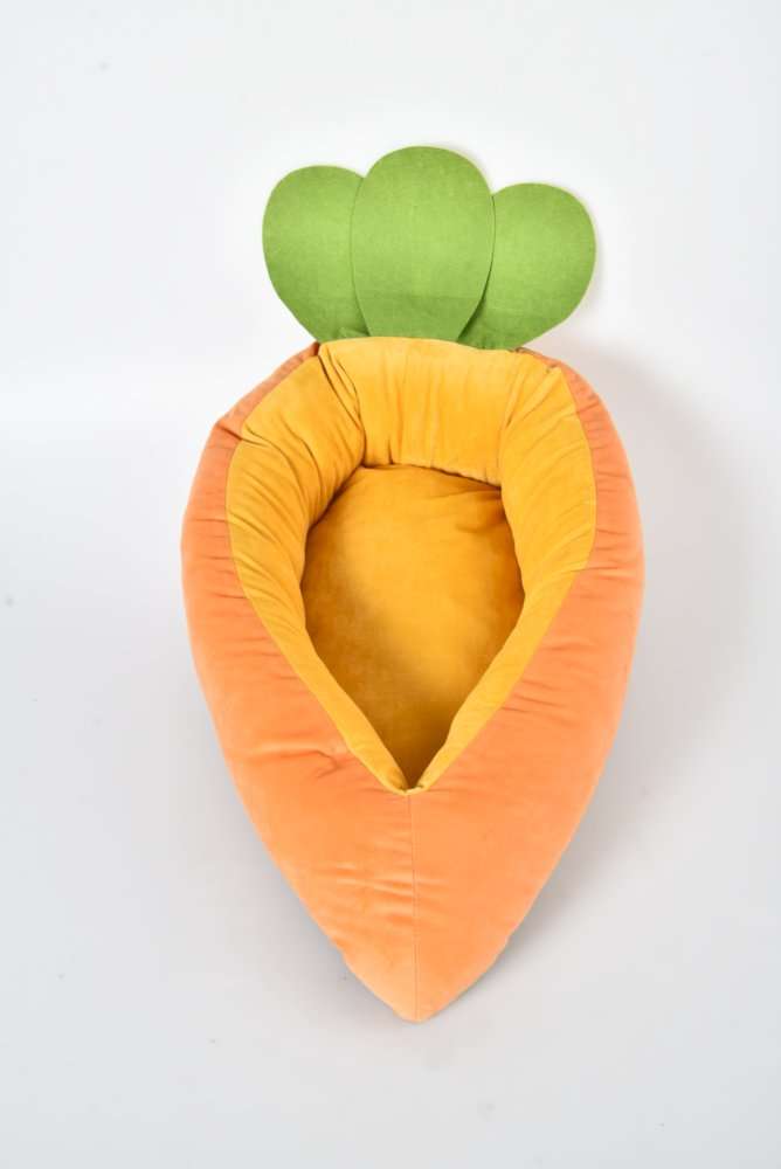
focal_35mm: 50
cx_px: 390
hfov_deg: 27.0
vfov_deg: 39.6
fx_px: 1625
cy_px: 584
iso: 320
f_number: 10
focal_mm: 50
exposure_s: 1/125
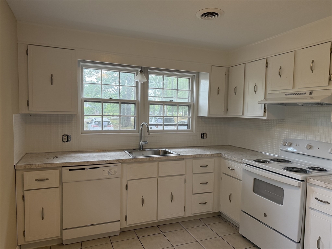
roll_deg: -1.3
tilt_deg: -2.1
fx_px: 230
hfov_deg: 71.6
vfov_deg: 56.8
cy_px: 124
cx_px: 166
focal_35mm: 24
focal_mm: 6.76
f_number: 1.78
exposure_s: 1/120
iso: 250
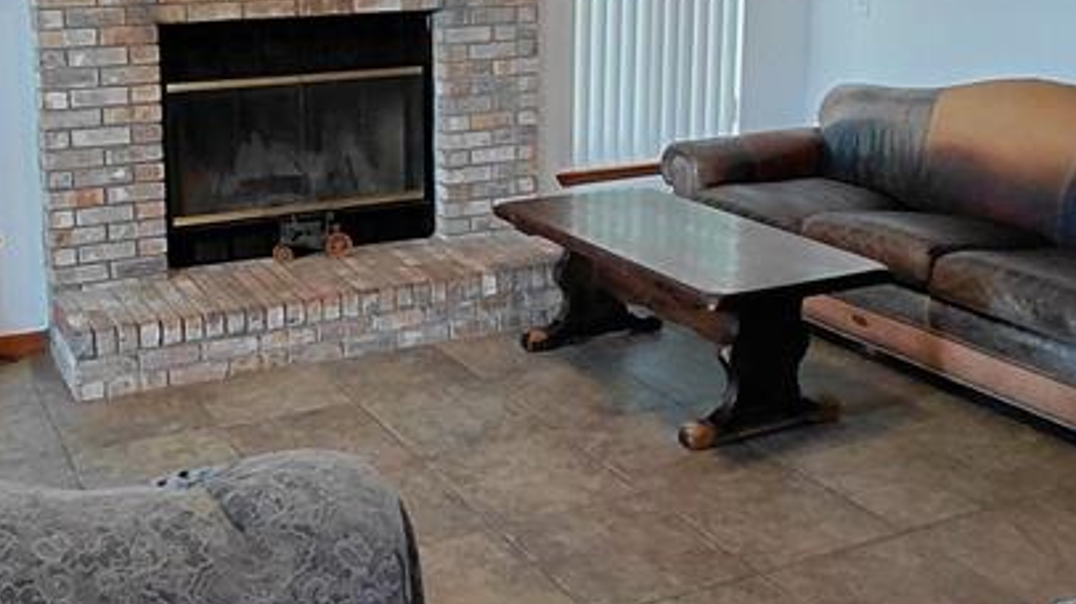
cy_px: 172
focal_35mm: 44
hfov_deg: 45.7
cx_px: 358
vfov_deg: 26.8
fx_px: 1255
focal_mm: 1.64
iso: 250
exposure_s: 1/40
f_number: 2.2
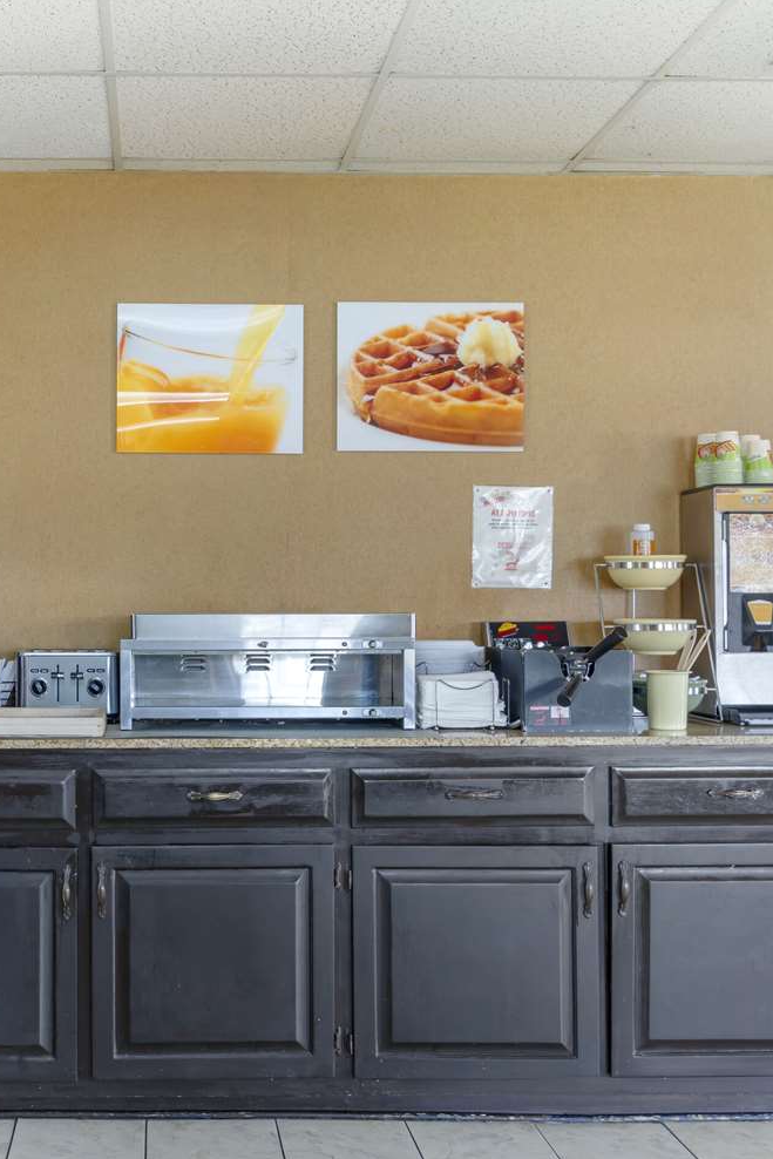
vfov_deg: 44.5
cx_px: 113
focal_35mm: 44
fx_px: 1417
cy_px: 575
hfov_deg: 29.5
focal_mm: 29
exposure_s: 1
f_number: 10
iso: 200
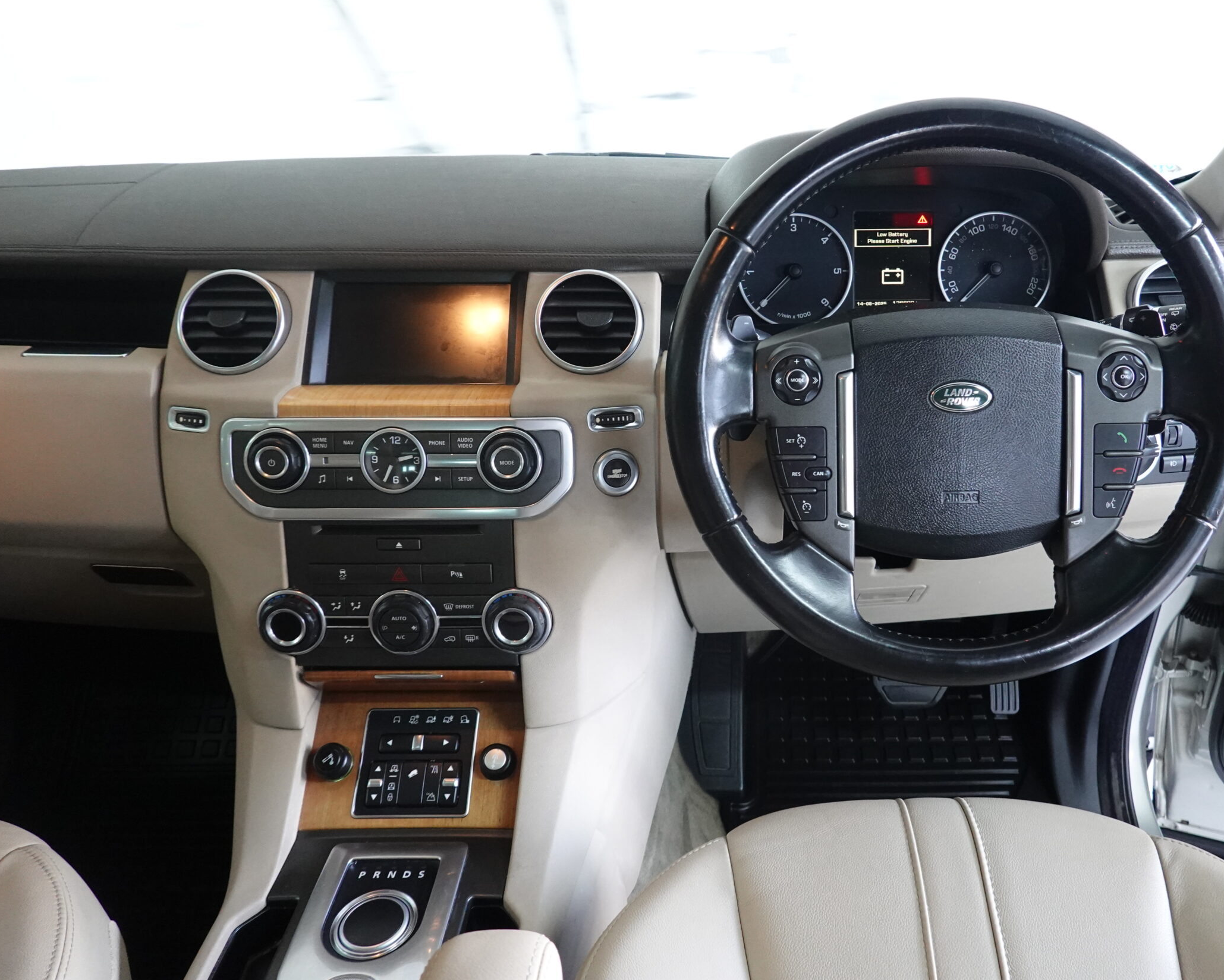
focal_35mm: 28
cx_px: 737
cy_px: 475
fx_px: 1015
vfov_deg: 51.5
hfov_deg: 61.6
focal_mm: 9
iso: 1600
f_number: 2.8
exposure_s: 1/40
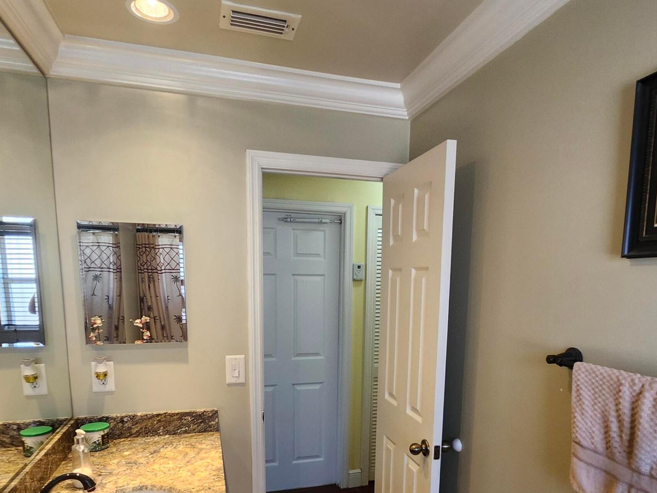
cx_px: 351
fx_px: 437
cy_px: 344
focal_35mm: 23
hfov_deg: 73.8
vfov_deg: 57.0
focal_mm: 1.74
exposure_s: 1/60
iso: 200
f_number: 2.2
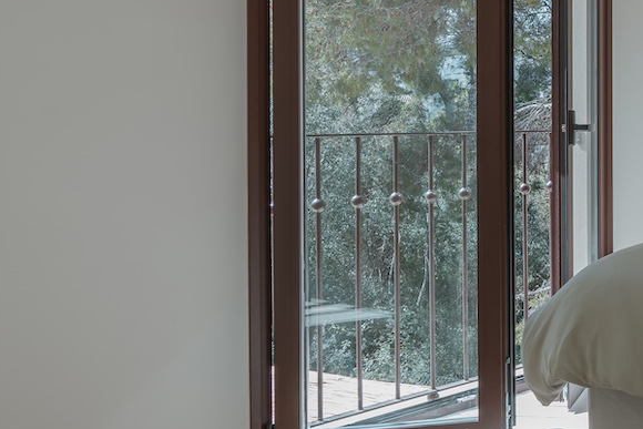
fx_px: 976
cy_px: 116
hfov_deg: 26.3
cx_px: 968
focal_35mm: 55
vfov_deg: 24.6
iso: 64
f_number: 8
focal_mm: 16.5
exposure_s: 1/30
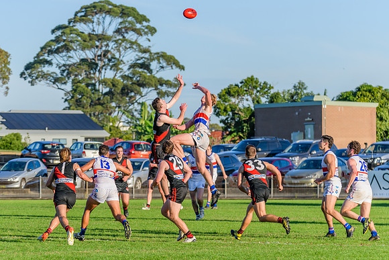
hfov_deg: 9.1
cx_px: 172
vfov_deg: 6.1
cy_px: 130
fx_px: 2438
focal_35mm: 226
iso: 800
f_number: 8
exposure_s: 1/2000
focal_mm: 200
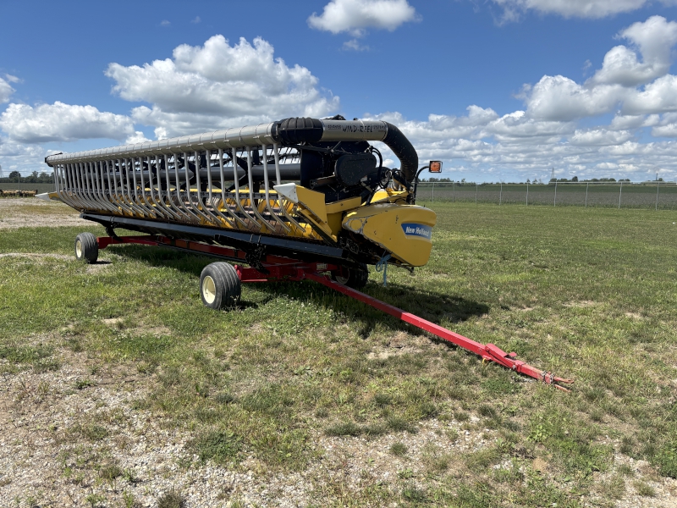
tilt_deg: -8.6
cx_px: 338
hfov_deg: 67.3
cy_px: 254
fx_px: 508
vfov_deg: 53.1
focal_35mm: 26
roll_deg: -1.3
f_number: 1.6
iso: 50
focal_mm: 5.96
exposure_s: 1/3205
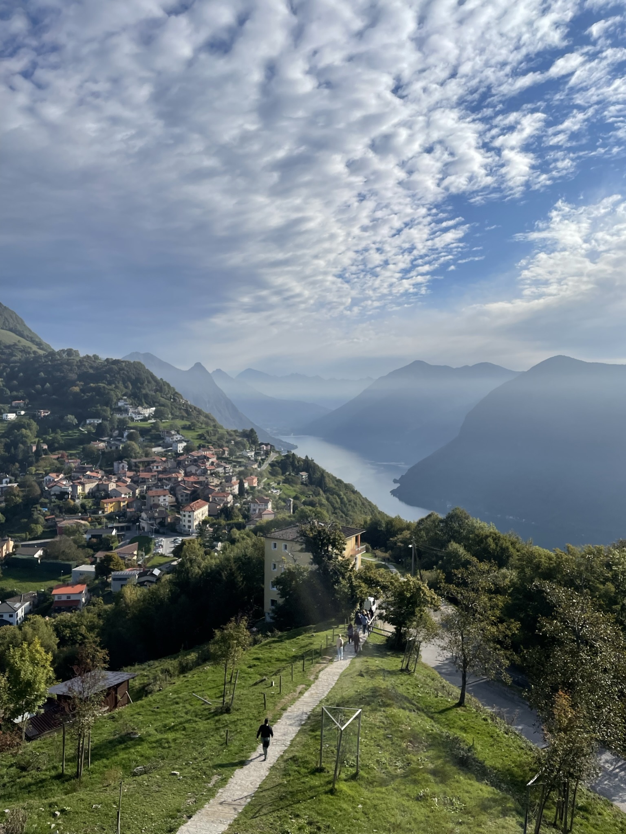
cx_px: 313
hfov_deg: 53.1
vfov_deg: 67.3
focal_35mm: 26
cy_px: 417
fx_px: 627
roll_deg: -0.4
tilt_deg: -1.9
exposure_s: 1/7299
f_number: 1.6
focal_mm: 4.2
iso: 32
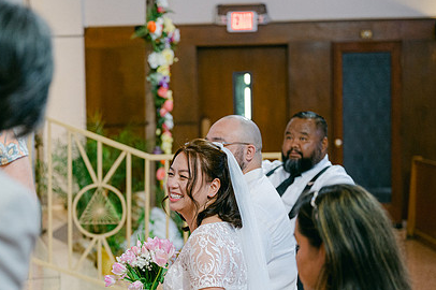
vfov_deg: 13.6
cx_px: 149
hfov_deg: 20.4
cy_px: 203
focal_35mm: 100
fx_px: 1210
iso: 1400
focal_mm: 70
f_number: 2.8
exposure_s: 1/125
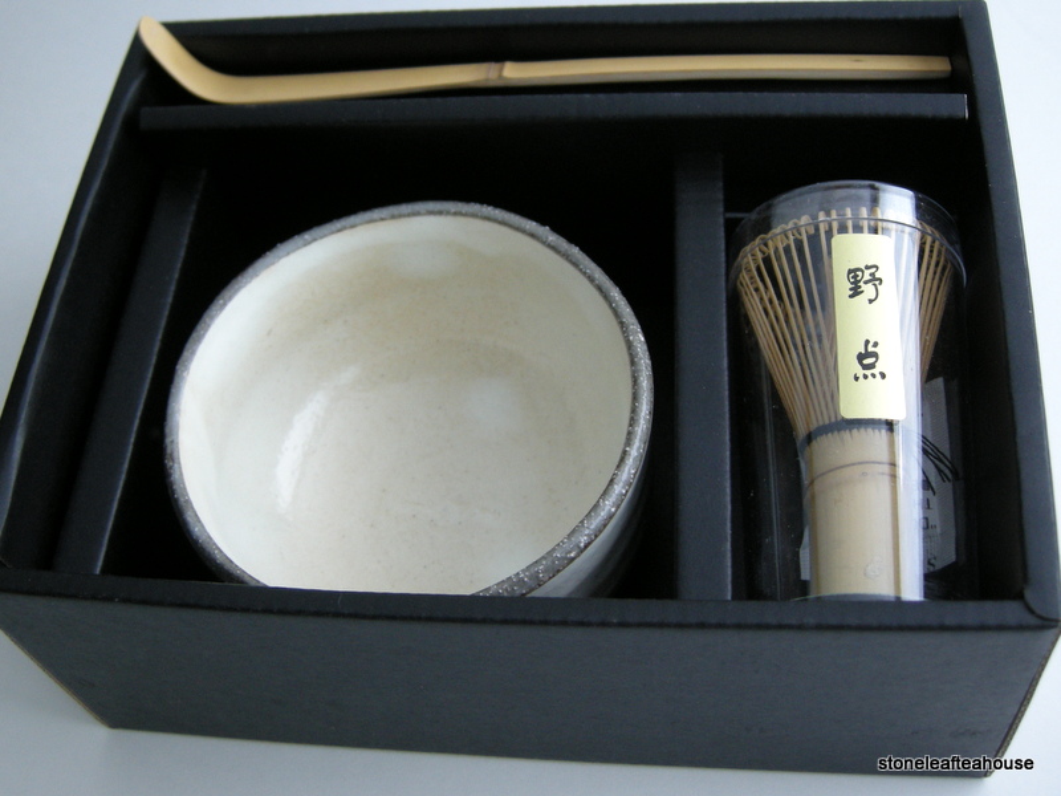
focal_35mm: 35
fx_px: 1073
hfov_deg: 52.6
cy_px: 398
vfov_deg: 40.7
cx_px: 530
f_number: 2.7
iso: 146
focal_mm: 7.5
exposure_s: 1/62.7
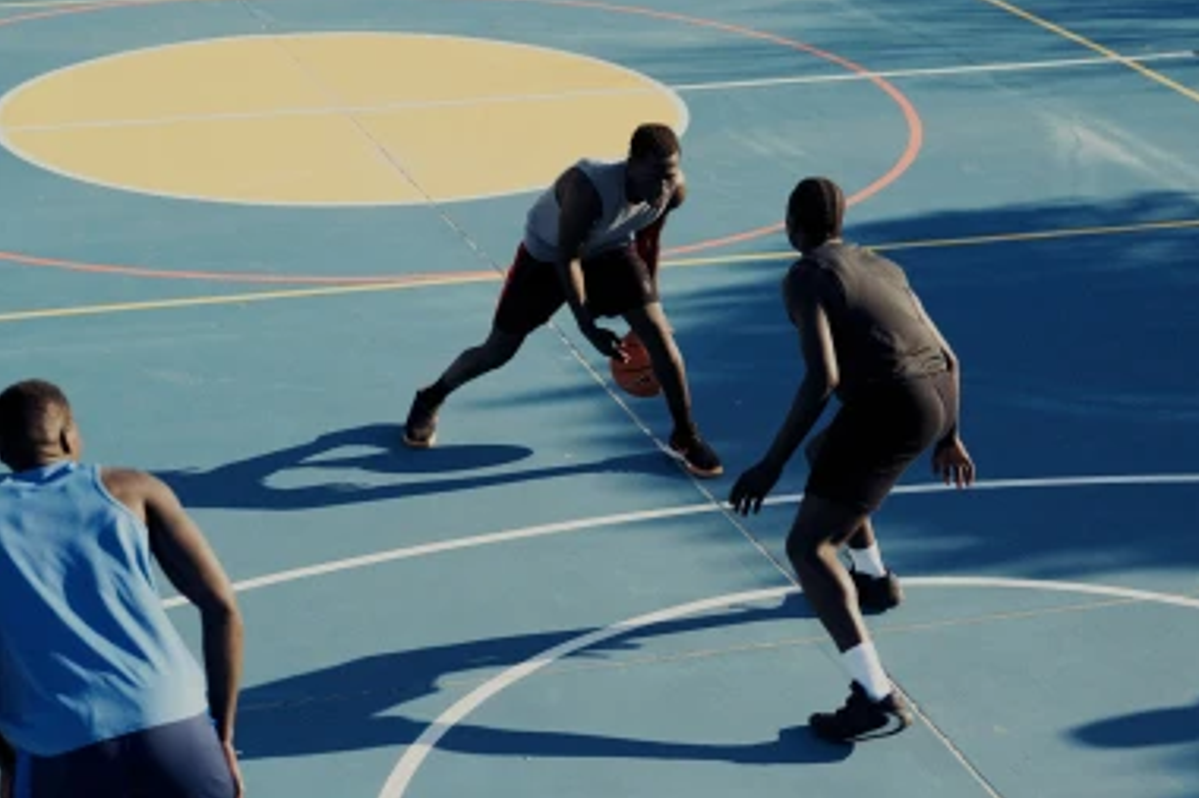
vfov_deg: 15.9
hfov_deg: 23.7
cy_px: 397
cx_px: 603
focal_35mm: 86
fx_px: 2863
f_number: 5
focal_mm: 85
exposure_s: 1/1600
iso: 400
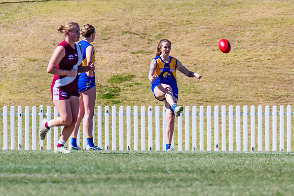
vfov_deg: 1.4
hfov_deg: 2.1
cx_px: 171
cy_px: 100
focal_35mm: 977
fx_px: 7980
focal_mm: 420
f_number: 10
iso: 800
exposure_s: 1/1600
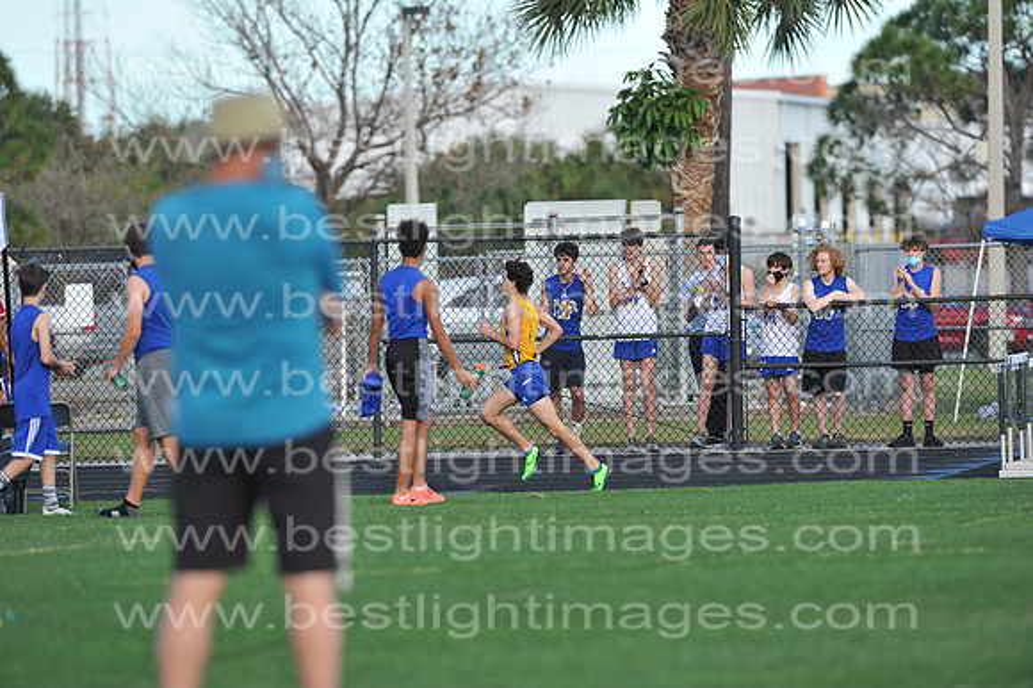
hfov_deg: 6.9
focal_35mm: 300
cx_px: 516
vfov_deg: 4.6
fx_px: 8603
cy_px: 344
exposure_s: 1/2000
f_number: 4.5
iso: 800
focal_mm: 300
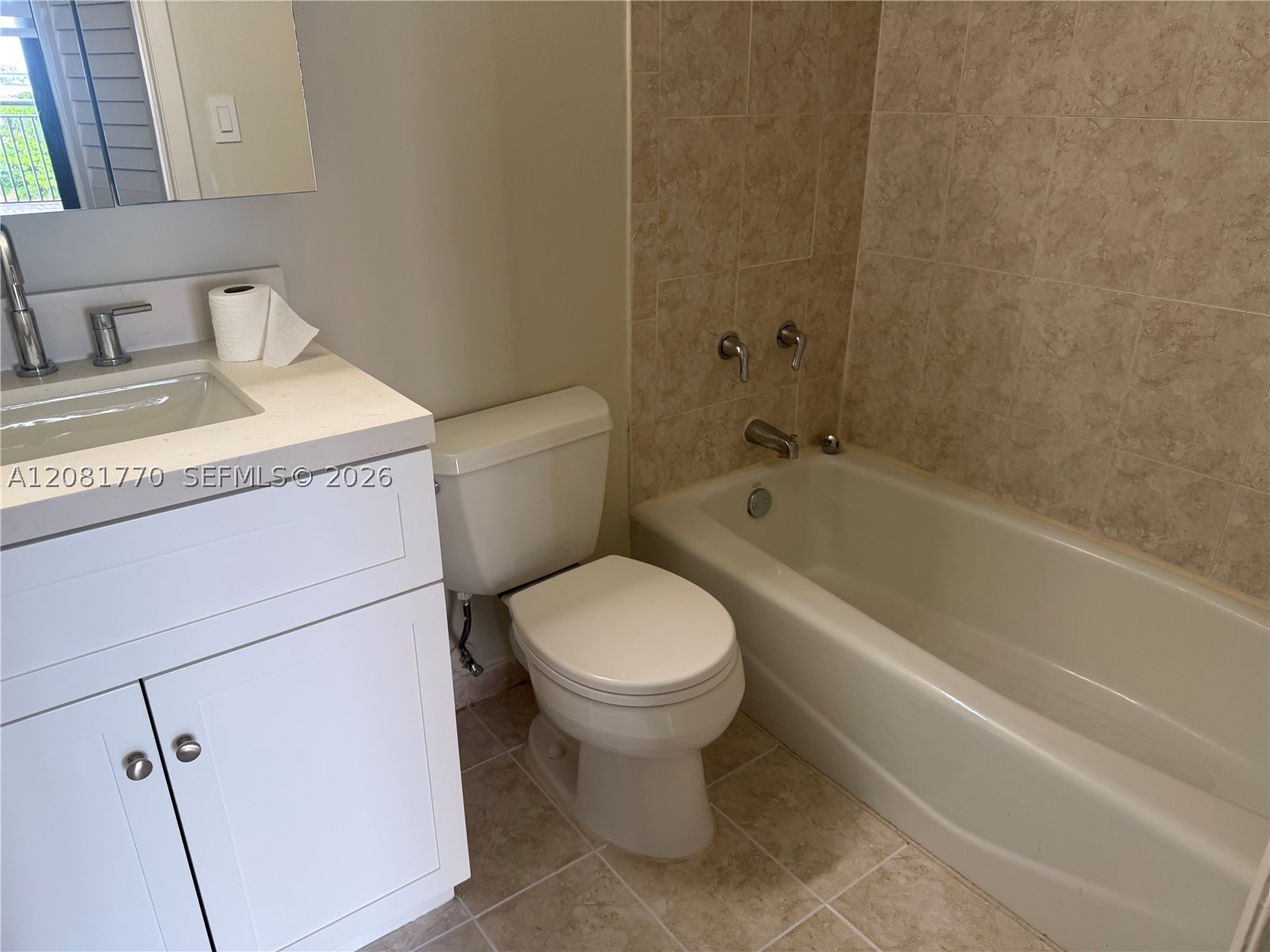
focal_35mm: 24
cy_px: 476
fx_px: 881
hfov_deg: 71.6
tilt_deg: -23.2
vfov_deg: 56.8
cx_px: 635
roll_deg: +0.3
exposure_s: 1/60
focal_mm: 6.76
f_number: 1.78
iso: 100
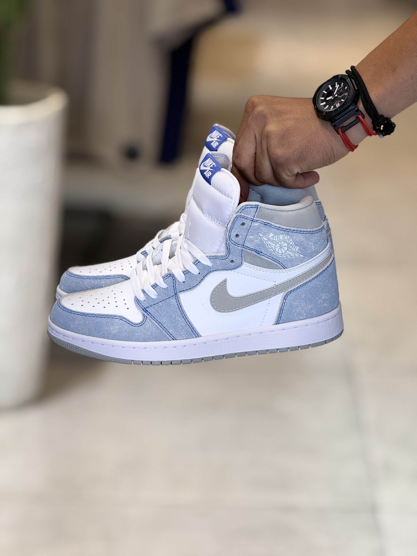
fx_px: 1927
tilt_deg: -13.9
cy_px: 278
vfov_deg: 16.4
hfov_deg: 12.3
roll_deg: -1.9
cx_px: 208
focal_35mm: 120
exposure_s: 1/117
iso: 64
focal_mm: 15.66
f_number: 2.8
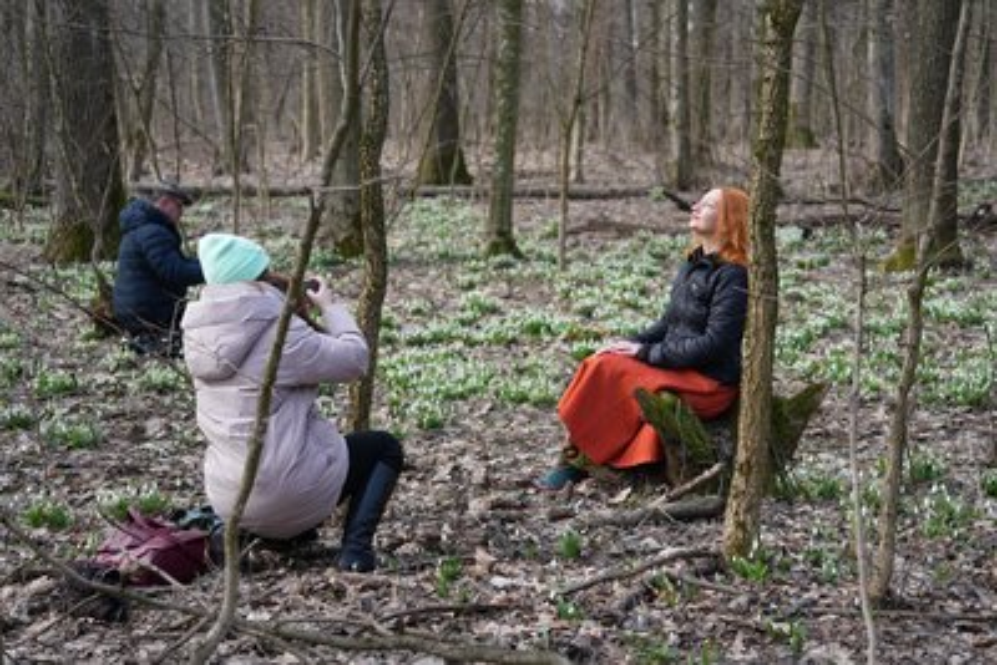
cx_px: 498
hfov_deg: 27.3
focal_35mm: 74
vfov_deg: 18.4
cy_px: 332
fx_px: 2050
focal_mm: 74
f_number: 4.5
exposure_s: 1/160
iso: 200
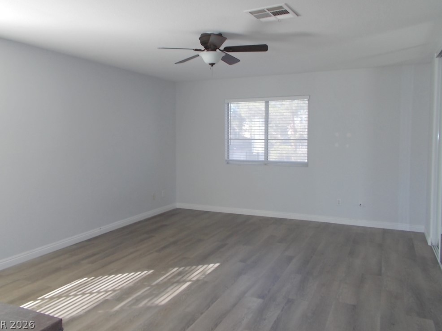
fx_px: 345
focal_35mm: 27
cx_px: 215
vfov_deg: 51.4
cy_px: 160
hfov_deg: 65.3
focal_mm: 4.6
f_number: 3.2
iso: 80
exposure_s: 1/40
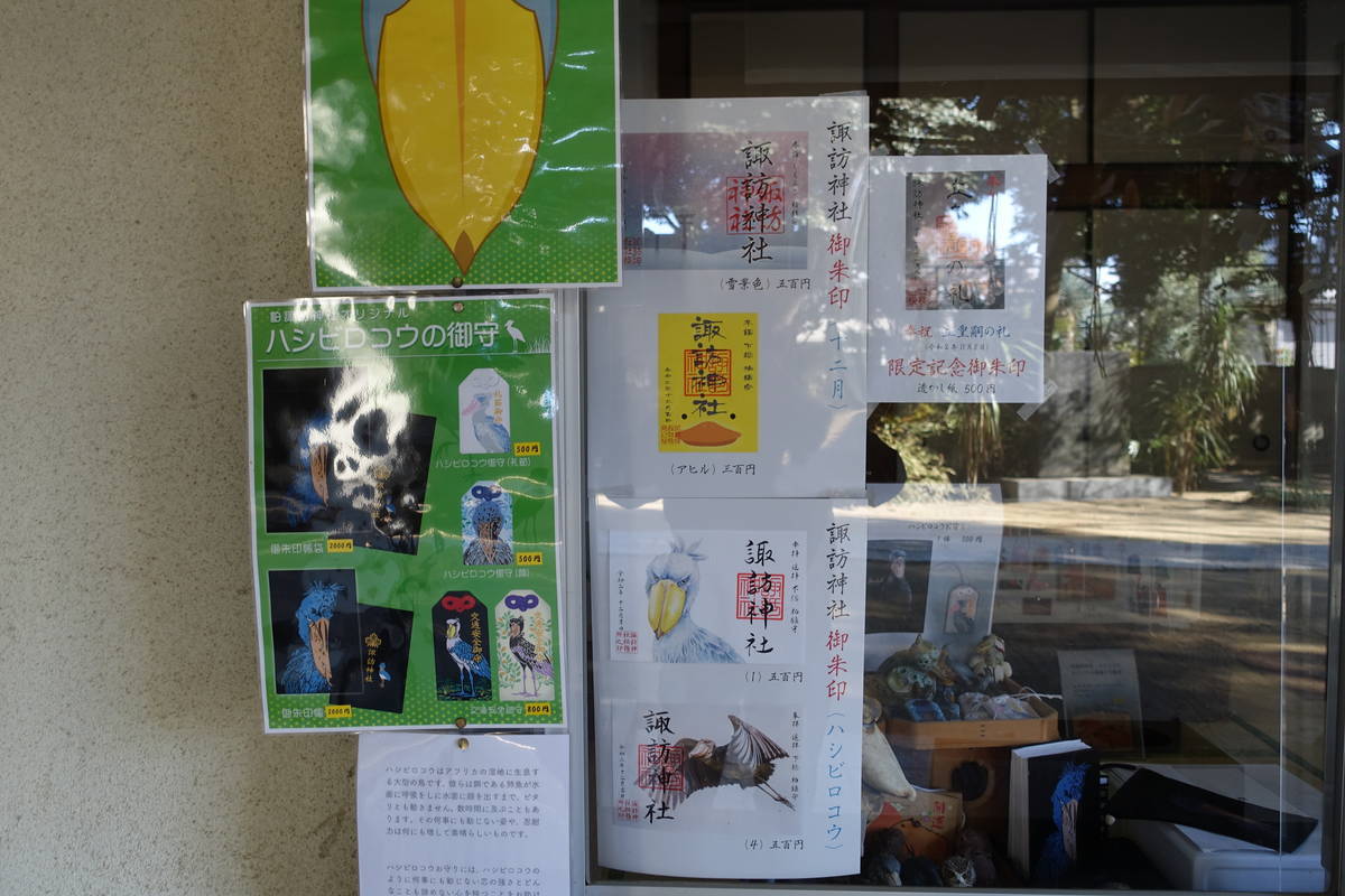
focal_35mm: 30
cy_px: 448
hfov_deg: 61.9
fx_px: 1121
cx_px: 672
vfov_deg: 43.6
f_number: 2.8
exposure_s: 1/60
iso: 125
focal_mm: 10.89
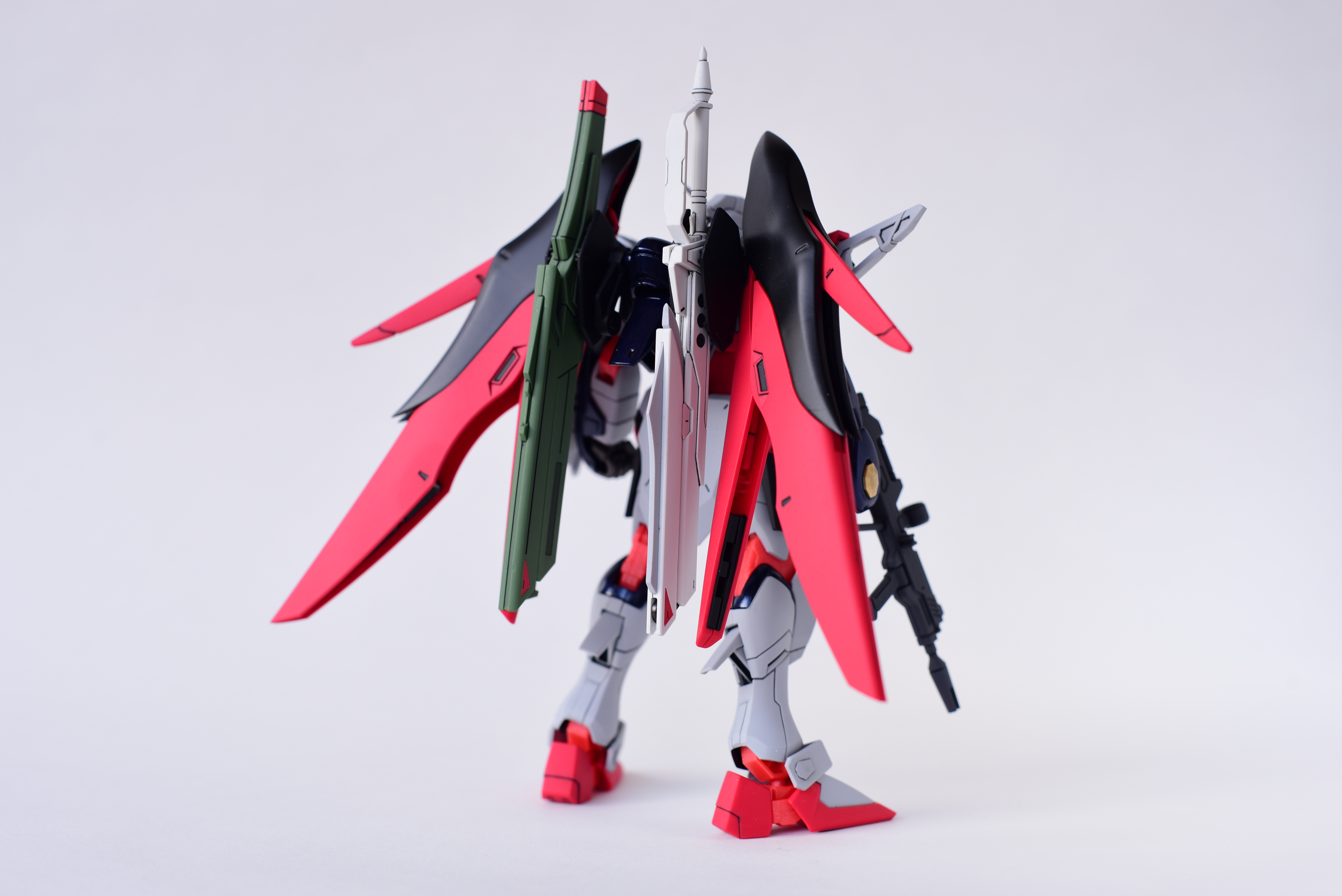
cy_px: 448
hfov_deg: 39.6
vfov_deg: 27.0
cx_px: 671
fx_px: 1865
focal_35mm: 50
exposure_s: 1/80
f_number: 5.6
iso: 200
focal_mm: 50
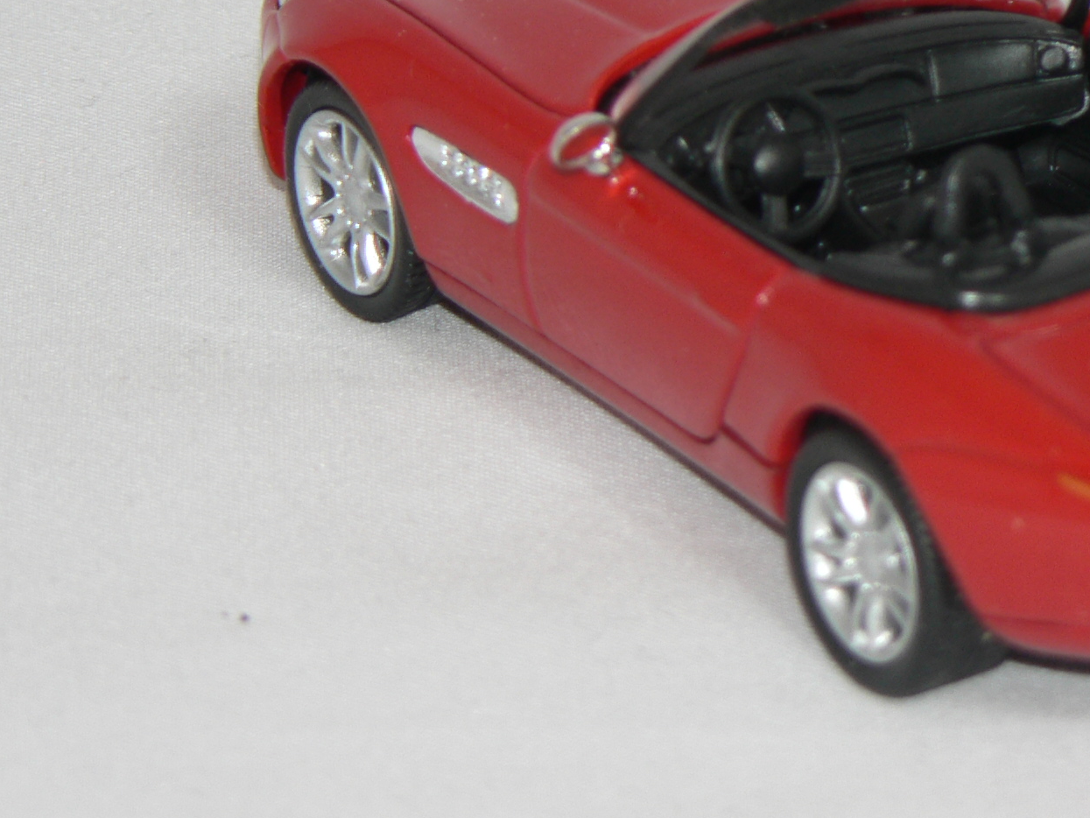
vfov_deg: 5.0
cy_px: 207
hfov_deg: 6.7
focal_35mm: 296
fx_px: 9321
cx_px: 879
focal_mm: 24.1
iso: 80
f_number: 3.3
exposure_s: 1/60
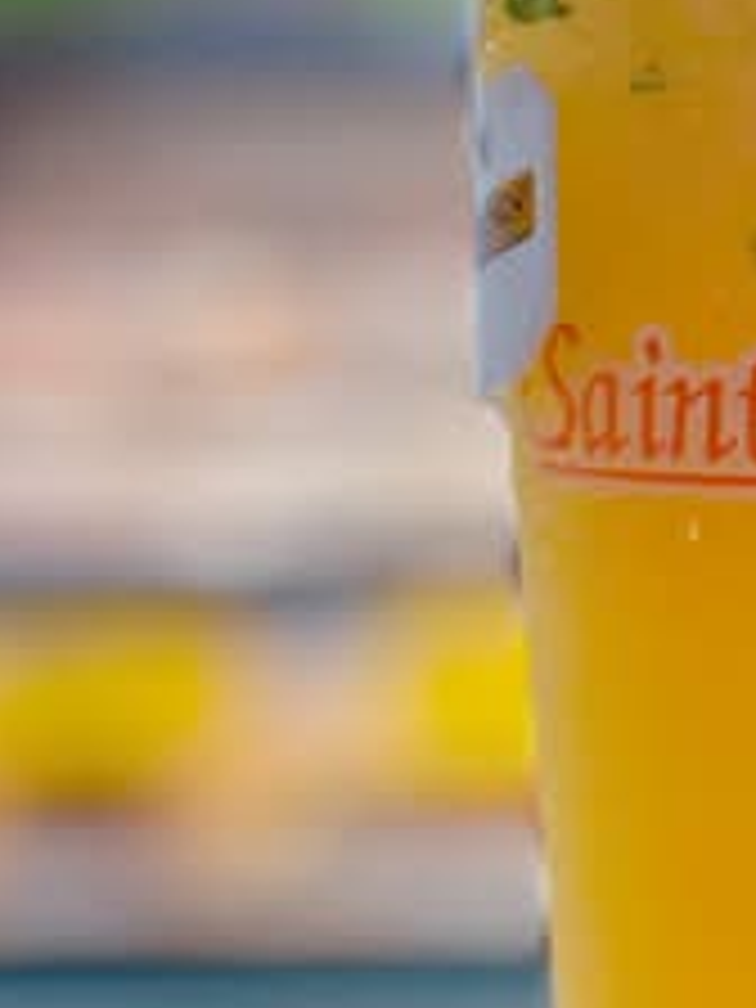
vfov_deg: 12.6
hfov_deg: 9.3
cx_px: 932
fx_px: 4572
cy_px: 317
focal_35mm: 157
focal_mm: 6.76
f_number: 1.78
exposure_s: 1/120
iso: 100
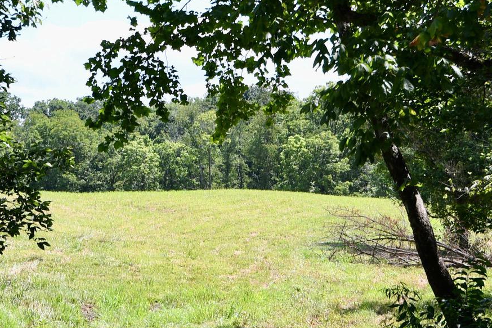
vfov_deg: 15.3
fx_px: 1216
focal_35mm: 89
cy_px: 234
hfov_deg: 22.8
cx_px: 168
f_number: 7.1
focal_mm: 19
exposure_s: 1/200
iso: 100
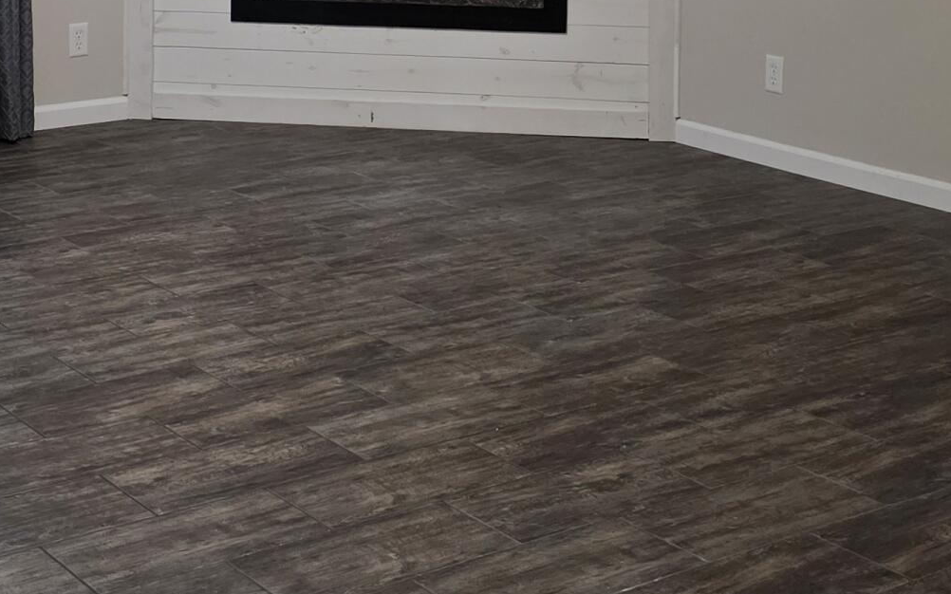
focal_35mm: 73
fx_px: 1892
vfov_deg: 17.0
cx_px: 327
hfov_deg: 28.1
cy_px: -123
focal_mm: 6.3
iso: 800
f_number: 1.7
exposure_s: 1/120
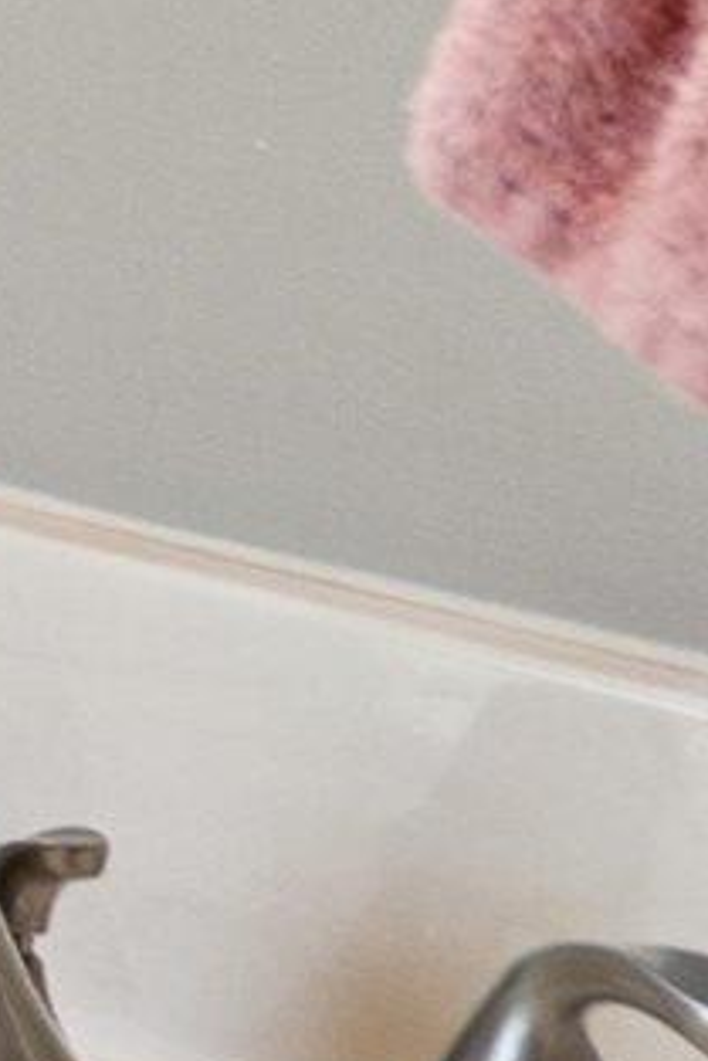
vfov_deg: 12.2
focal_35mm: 157
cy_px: -736
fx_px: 4626
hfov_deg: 4.9
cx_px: -3787
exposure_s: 1/13
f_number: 5.6
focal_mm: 16
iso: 1000
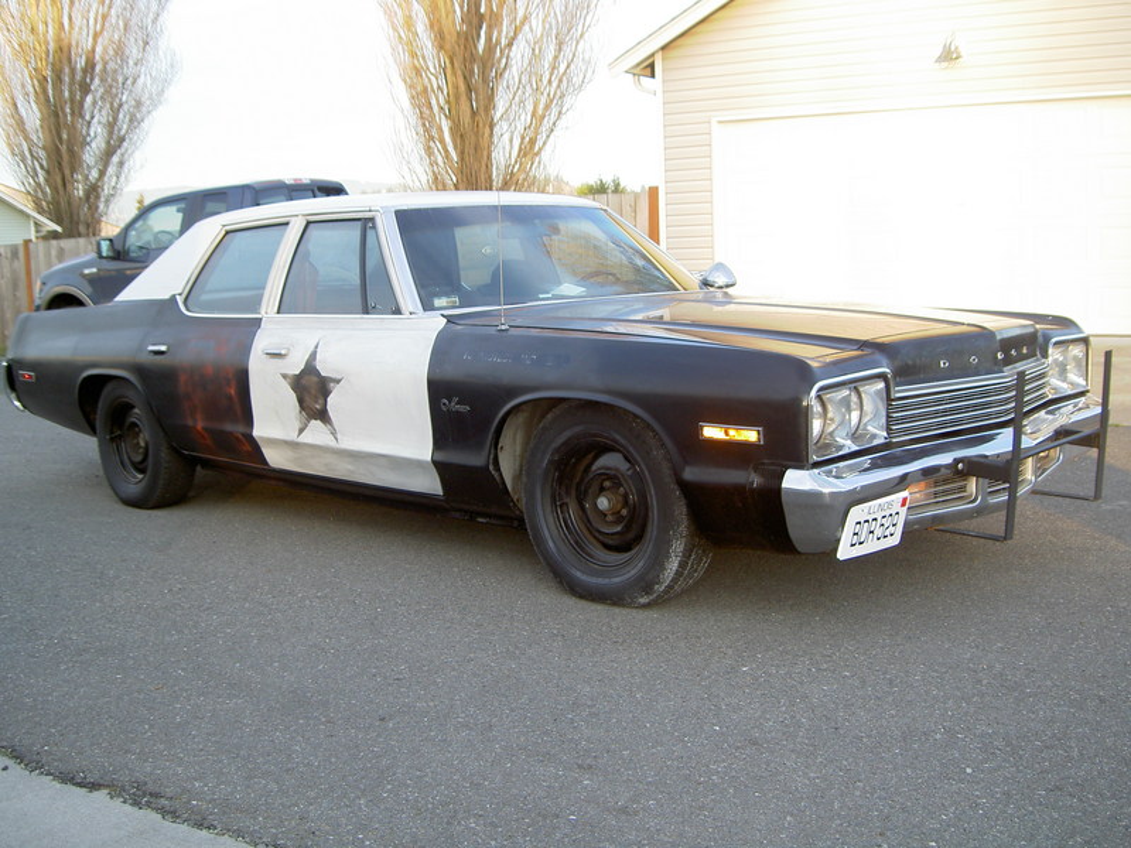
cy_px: 424
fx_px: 1274
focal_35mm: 39
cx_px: 566
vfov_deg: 36.8
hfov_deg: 47.9
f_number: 2.8
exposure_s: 1/80
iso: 100
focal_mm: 8
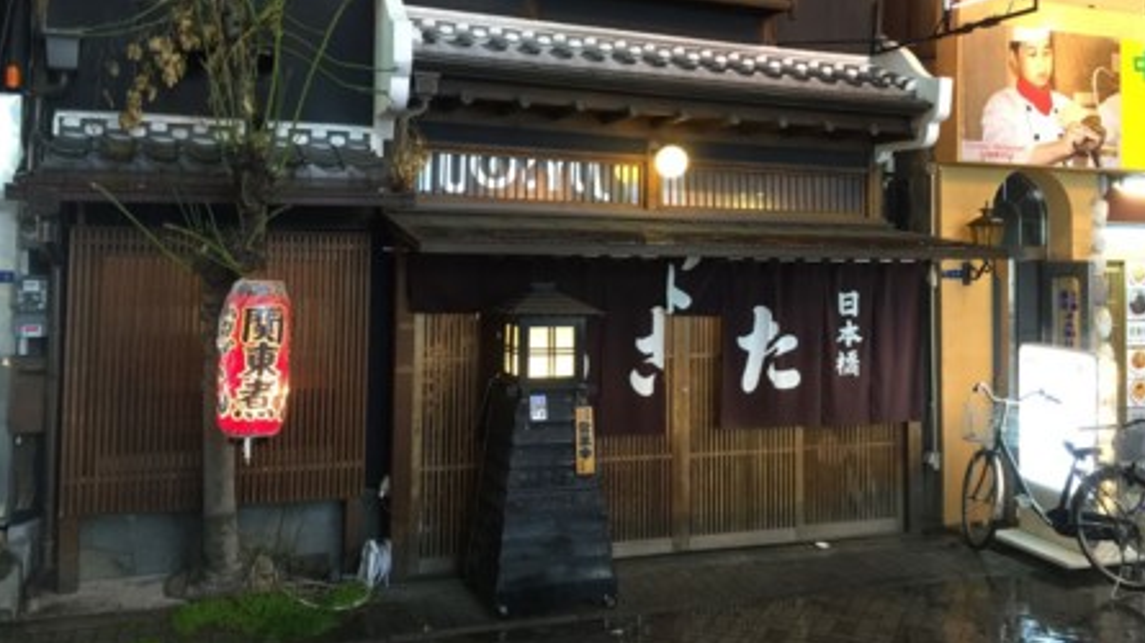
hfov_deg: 61.0
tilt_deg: +2.9
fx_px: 971
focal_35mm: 32
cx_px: 574
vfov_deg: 36.4
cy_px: 226
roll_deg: +0.1
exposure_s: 1/15
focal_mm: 4.15
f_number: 2.2
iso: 80
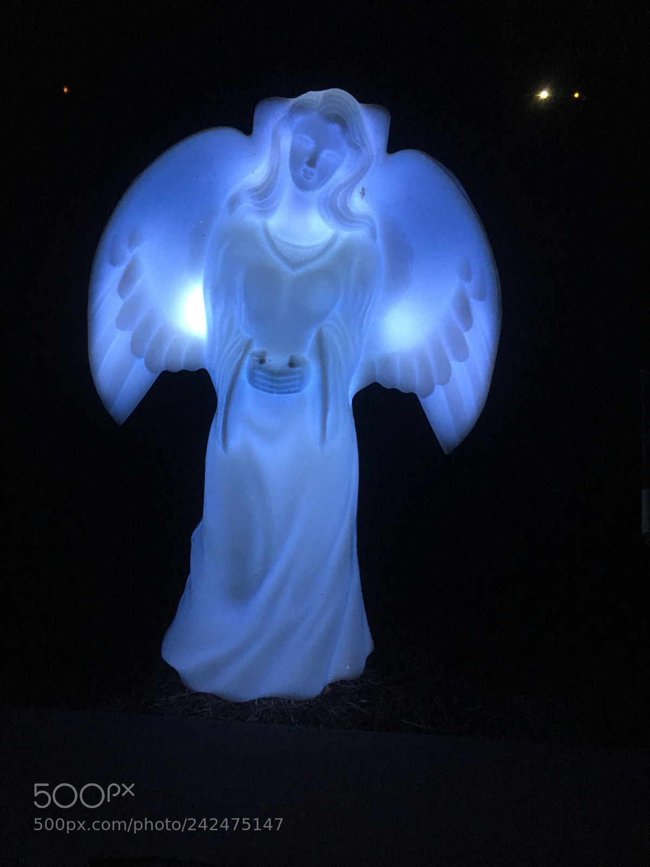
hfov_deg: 48.2
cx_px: 325
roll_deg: -1.2
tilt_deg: -26.3
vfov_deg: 61.7
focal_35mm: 29
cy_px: 434
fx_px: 726
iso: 200
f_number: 2.2
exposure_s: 1/15
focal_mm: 4.15
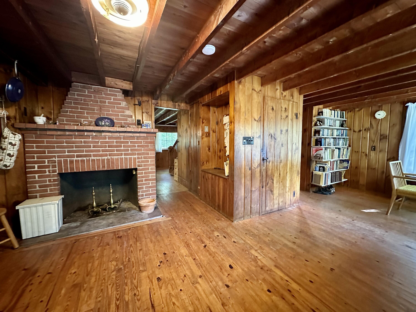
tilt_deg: -4.6
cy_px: 156
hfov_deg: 102.1
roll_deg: -0.3
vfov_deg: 85.7
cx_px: 208
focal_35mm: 14
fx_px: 168
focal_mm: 2.22
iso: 1000
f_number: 2.2
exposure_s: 1/40
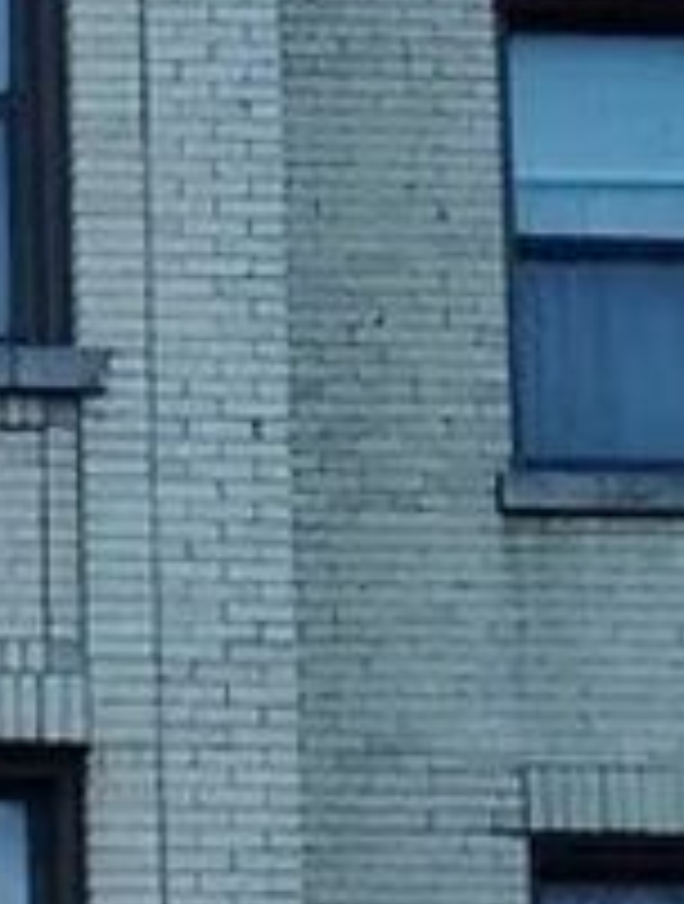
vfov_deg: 11.7
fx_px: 4246
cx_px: -1368
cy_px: 1268
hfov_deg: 7.9
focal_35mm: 162
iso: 3200
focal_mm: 5.56
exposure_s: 1/30
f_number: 1.8
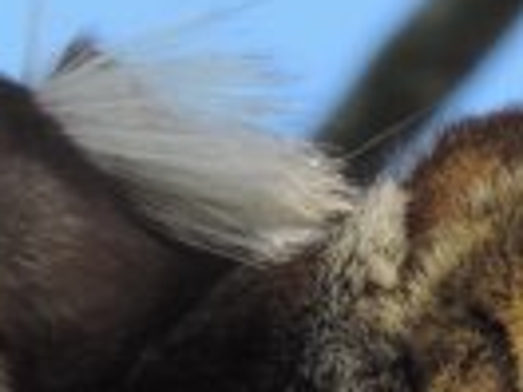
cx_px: 186
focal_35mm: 3242
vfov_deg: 0.5
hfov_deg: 0.6
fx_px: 48982
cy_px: 604
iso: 250
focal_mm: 124.8
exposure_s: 1/400
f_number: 5
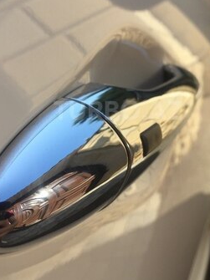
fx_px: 348
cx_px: 118
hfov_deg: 33.5
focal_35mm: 43
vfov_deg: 43.6
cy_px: 110
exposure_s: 1/670
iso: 32
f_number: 2.2
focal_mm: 4.15
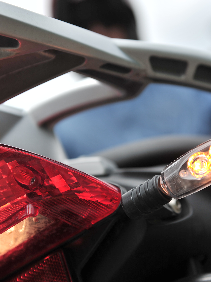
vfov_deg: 27.8
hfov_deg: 20.9
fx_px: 569
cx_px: 153
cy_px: 141
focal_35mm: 70
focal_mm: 48
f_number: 3.2
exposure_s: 1/1000
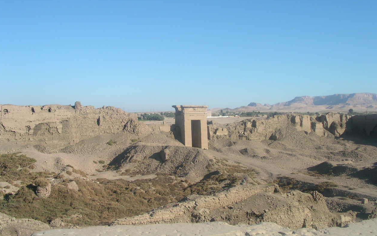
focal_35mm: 40
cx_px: 190
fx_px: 411
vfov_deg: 32.0
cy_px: 109
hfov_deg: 49.3
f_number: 4.5
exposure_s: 1/447
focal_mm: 5.6
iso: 100
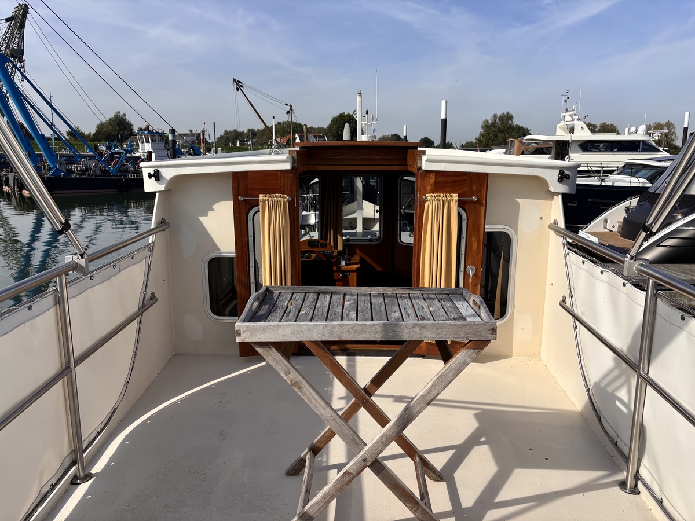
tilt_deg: -11.1
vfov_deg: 53.1
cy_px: 260
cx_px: 348
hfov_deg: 67.3
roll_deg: +0.1
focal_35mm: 26
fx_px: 522
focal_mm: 5.96
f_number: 1.6
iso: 50
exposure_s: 1/4854
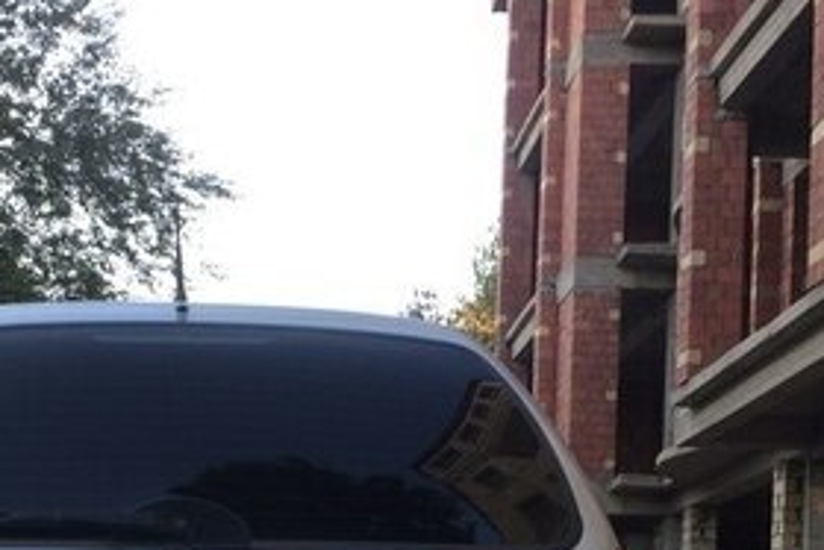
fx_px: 1626
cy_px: 660
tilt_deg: +1.6
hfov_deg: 27.9
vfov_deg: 18.2
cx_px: 165
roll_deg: -3.0
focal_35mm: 71
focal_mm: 4.15
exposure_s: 1/107
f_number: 2.2
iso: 32
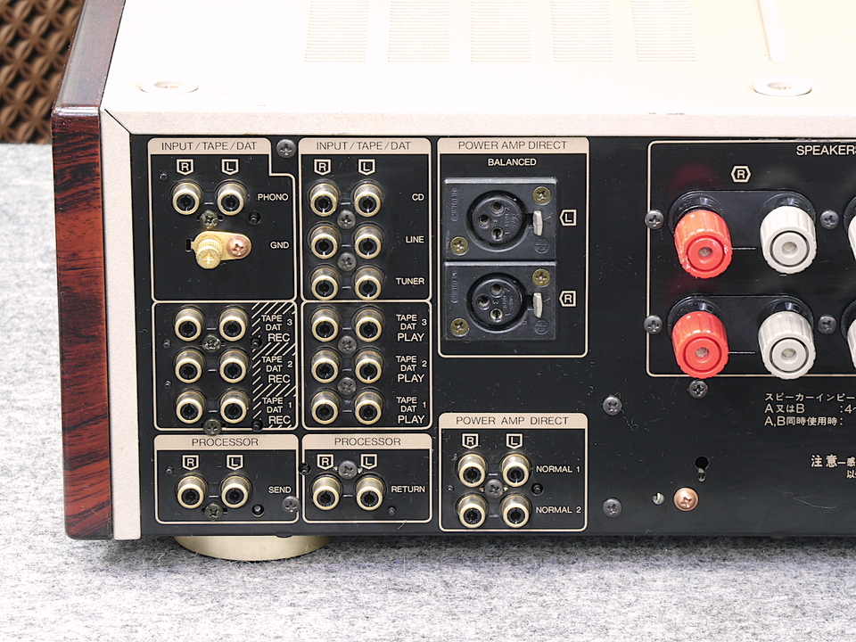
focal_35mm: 200
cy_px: 321
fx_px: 4946
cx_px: 428
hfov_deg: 9.9
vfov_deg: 7.4
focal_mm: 35.8
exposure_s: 2
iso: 100
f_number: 5.6
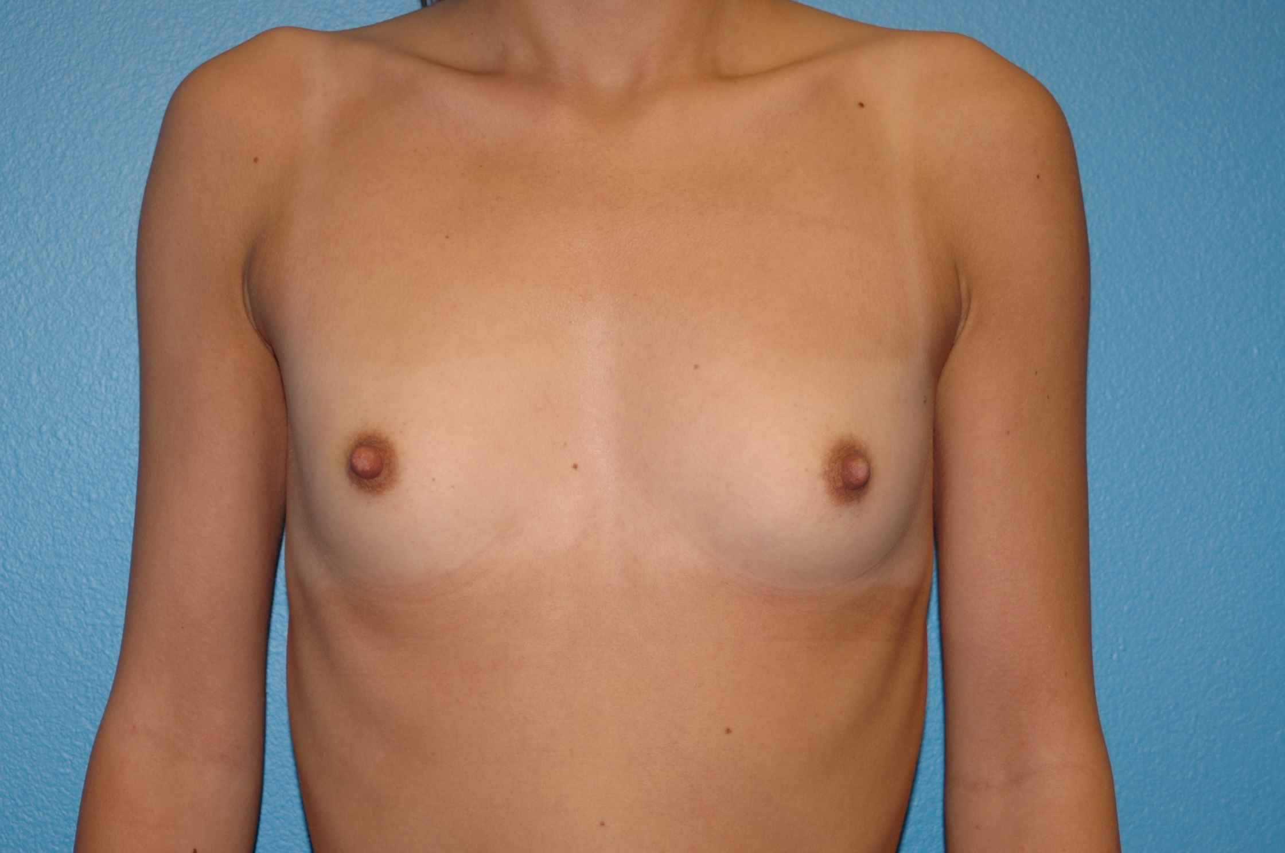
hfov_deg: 22.6
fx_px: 3209
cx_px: 642
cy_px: 426
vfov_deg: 15.2
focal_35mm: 90
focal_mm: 60
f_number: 4.2
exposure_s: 1/60
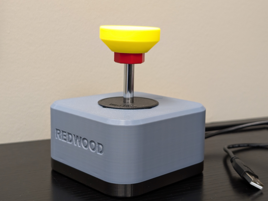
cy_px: 99
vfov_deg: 29.1
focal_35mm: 50
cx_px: 136
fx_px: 387
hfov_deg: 38.2
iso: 102
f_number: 1.68
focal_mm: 6.9
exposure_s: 1/20
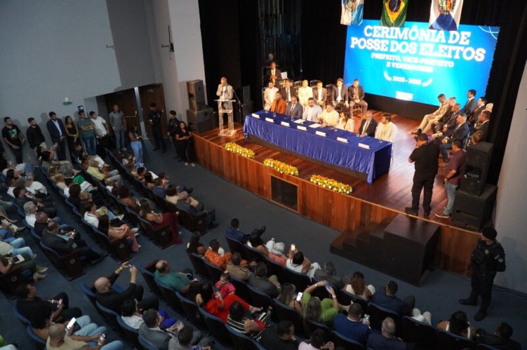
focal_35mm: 27
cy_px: 175
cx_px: 264
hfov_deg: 67.4
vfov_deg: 47.9
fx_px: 395
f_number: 4.5
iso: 4000
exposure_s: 1/60
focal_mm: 18
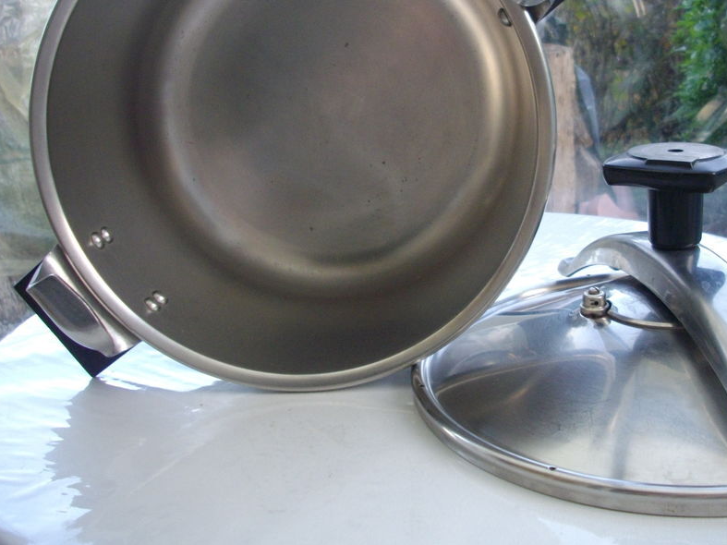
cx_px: 444
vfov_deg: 30.7
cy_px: 206
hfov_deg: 40.2
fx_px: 987
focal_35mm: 47
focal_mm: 6.2
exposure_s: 1/80
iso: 200
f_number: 2.8
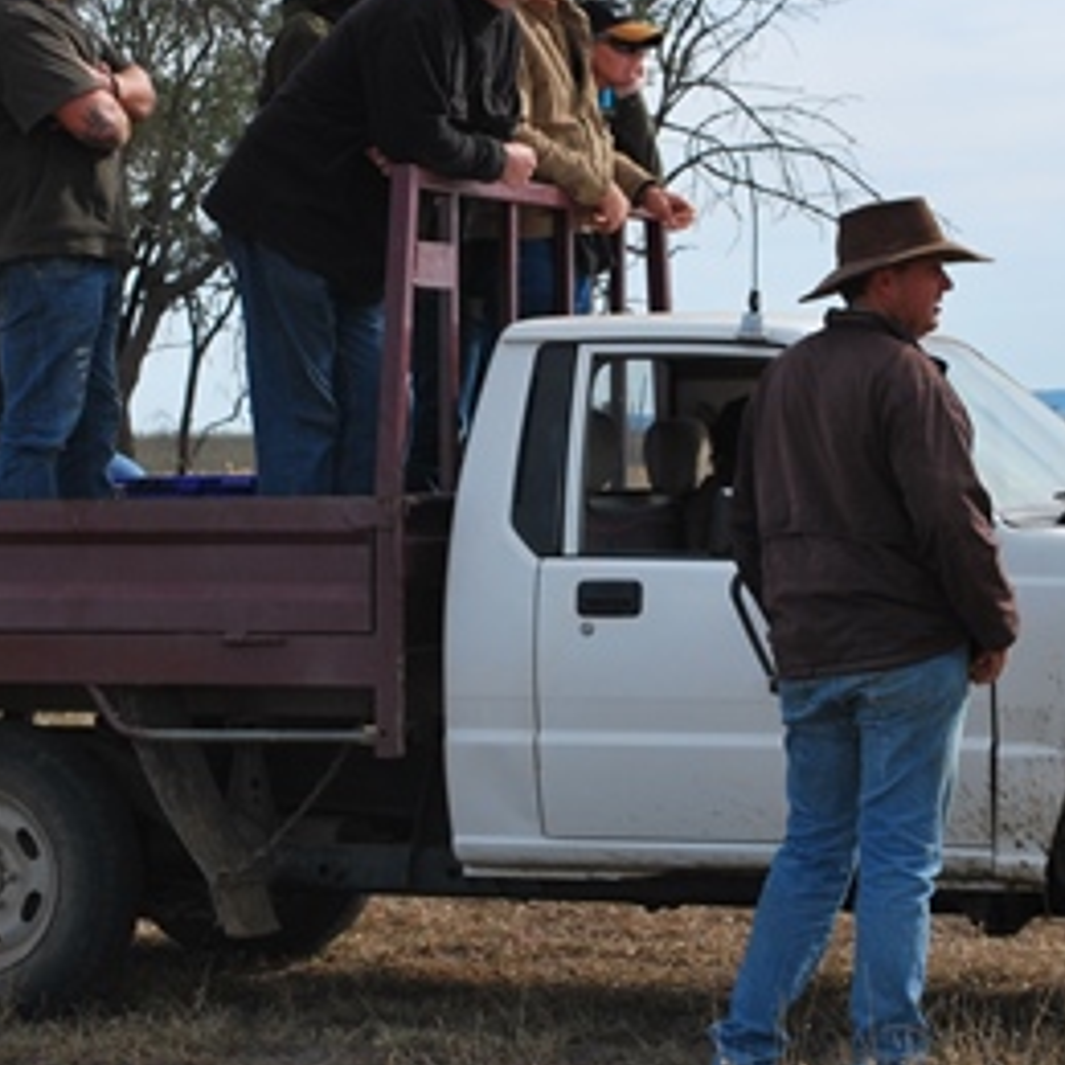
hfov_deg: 13.2
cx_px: 557
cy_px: 295
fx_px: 4595
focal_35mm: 132
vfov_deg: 13.2
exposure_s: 1/400
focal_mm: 42
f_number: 10
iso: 200
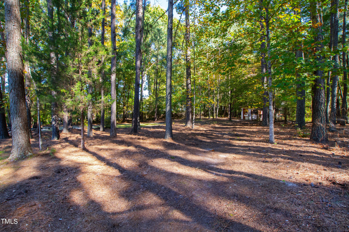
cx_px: 174
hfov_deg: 100.4
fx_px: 145
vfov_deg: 77.3
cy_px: 116
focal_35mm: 15
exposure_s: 1/40
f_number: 8
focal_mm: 10
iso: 400
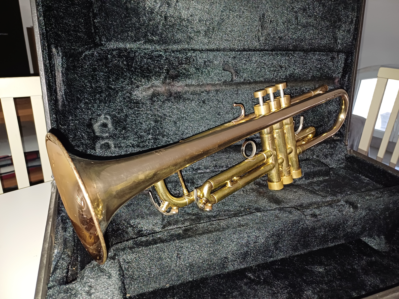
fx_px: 288
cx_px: 200
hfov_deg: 69.4
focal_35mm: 25
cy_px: 150
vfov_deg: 54.9
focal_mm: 4.65
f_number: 1.8
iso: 320
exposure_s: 1/50
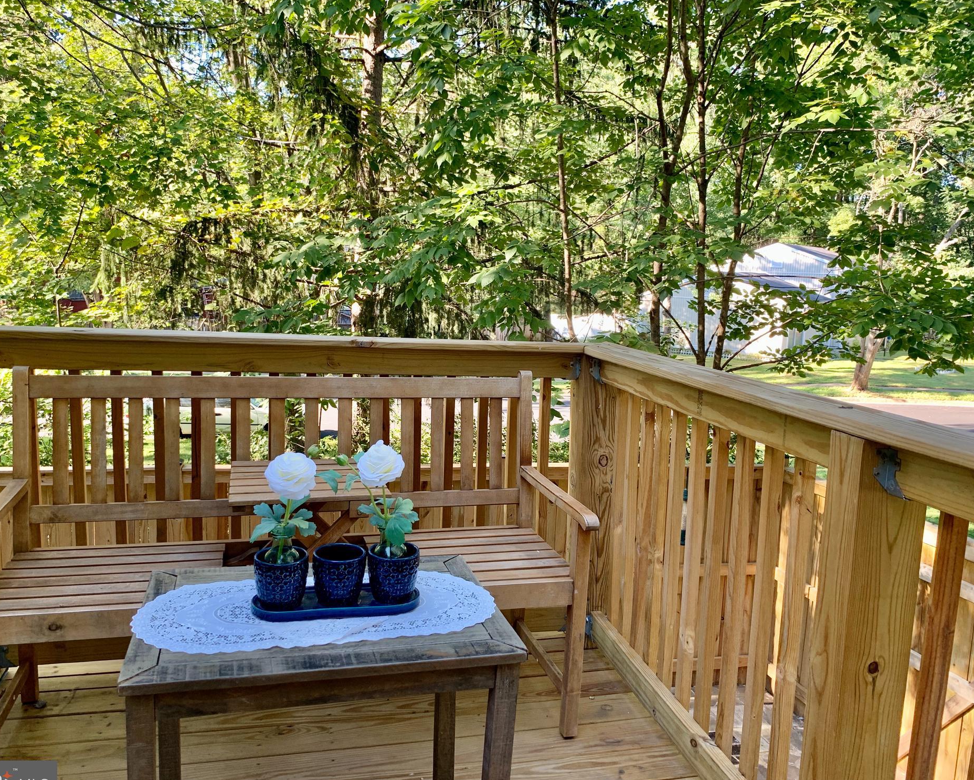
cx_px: 463
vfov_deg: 51.5
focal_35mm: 28
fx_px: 807
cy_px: 400
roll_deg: -2.0
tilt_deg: -7.8
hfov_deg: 62.2
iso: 50
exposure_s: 1/121
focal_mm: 4.25
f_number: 1.8
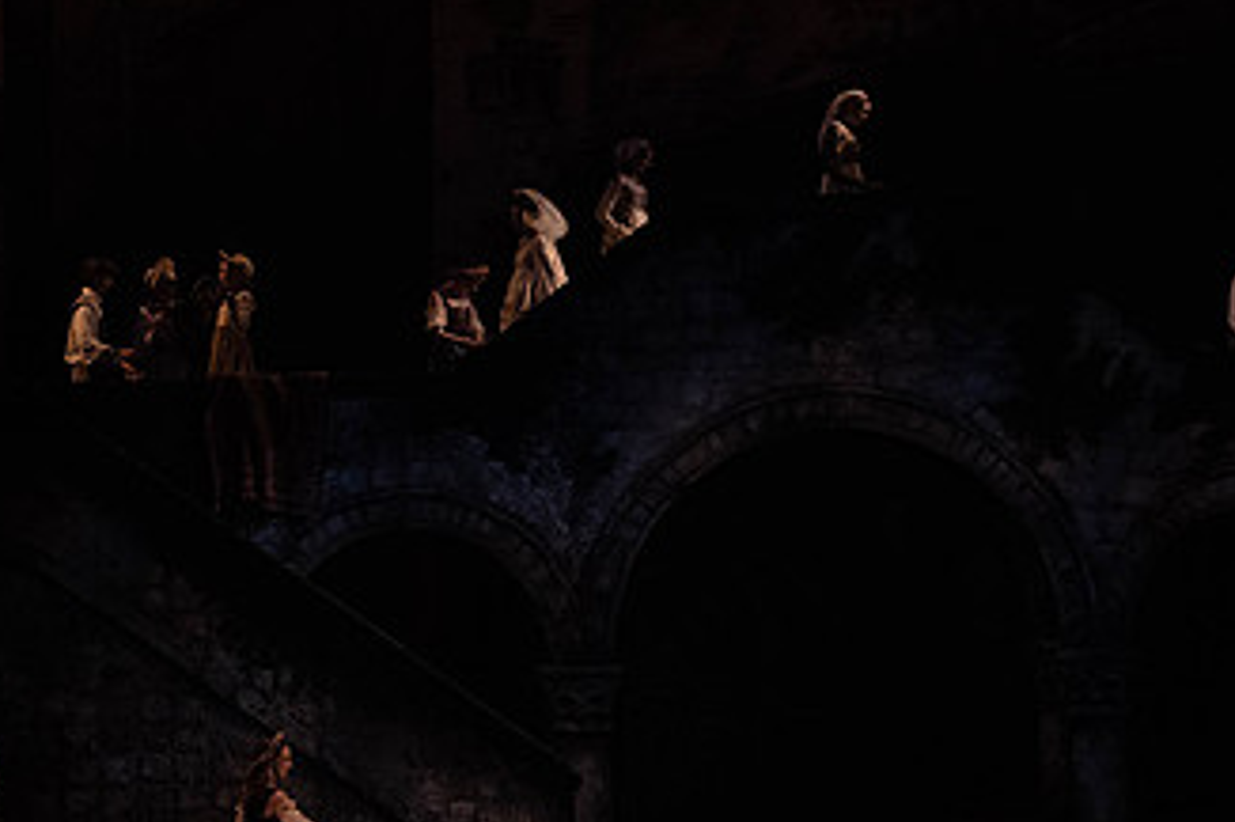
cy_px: 316
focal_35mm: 178
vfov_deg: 7.7
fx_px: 6103
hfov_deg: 11.6
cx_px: 557
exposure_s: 1/250
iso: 8000
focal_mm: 100
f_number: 4.5
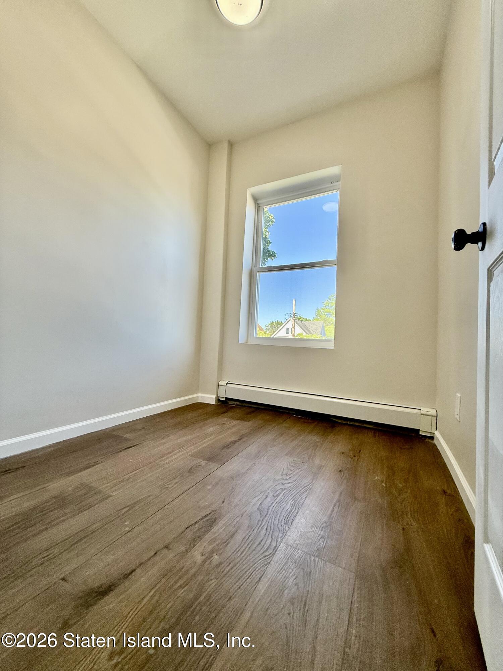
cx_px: 252
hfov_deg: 85.7
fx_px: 271
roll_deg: -2.1
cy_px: 336
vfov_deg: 102.1
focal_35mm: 14
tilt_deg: +2.0
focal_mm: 2.22
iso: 64
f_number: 2.2
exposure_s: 1/139
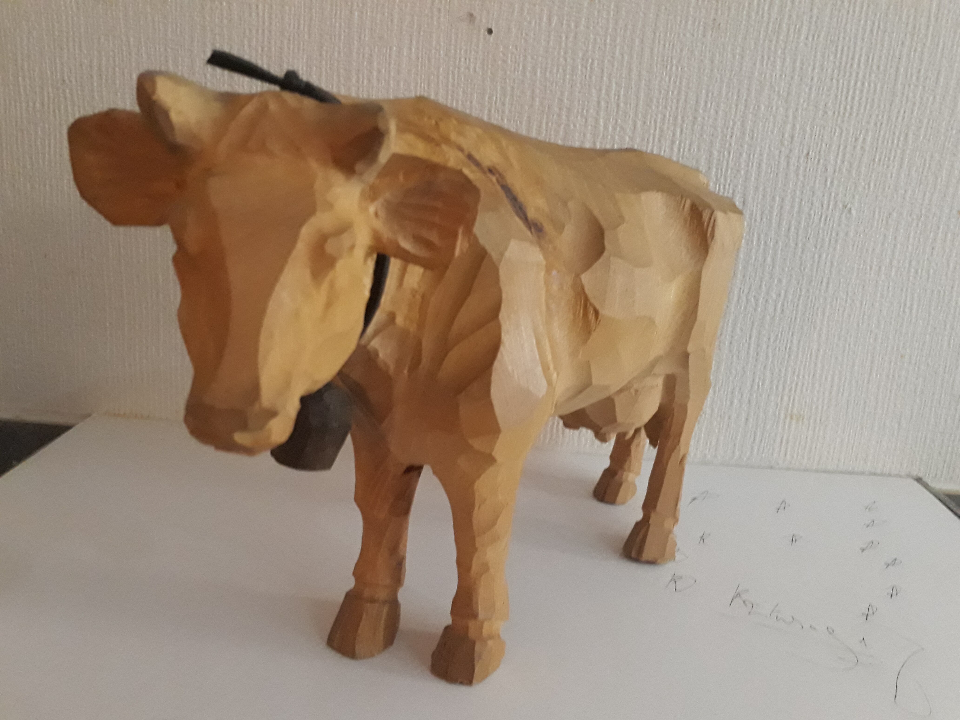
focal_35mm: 27
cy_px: 360
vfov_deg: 51.4
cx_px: 480
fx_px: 749
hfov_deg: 65.3
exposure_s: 1/15
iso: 500
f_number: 1.9
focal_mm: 3.6
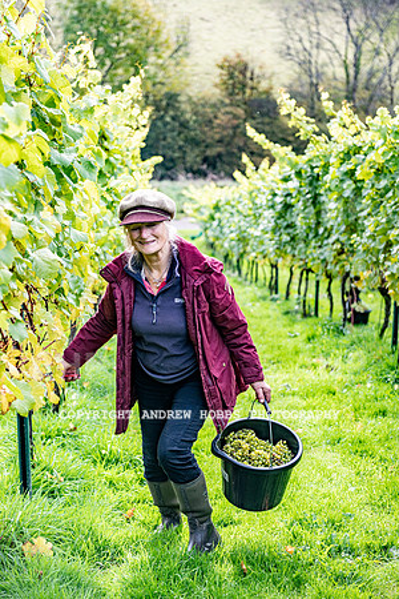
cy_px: 300
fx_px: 1164
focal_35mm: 70
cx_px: 200
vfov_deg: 28.8
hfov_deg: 19.5
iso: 140
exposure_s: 1/640
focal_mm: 70
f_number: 4
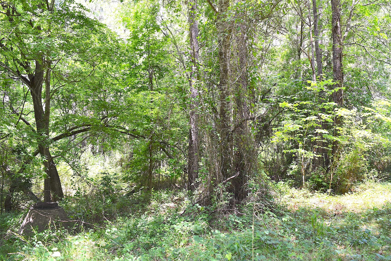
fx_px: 359
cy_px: 130
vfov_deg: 40.0
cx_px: 196
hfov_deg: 57.2
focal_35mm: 33
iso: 400
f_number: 6.3
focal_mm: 22
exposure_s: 1/160
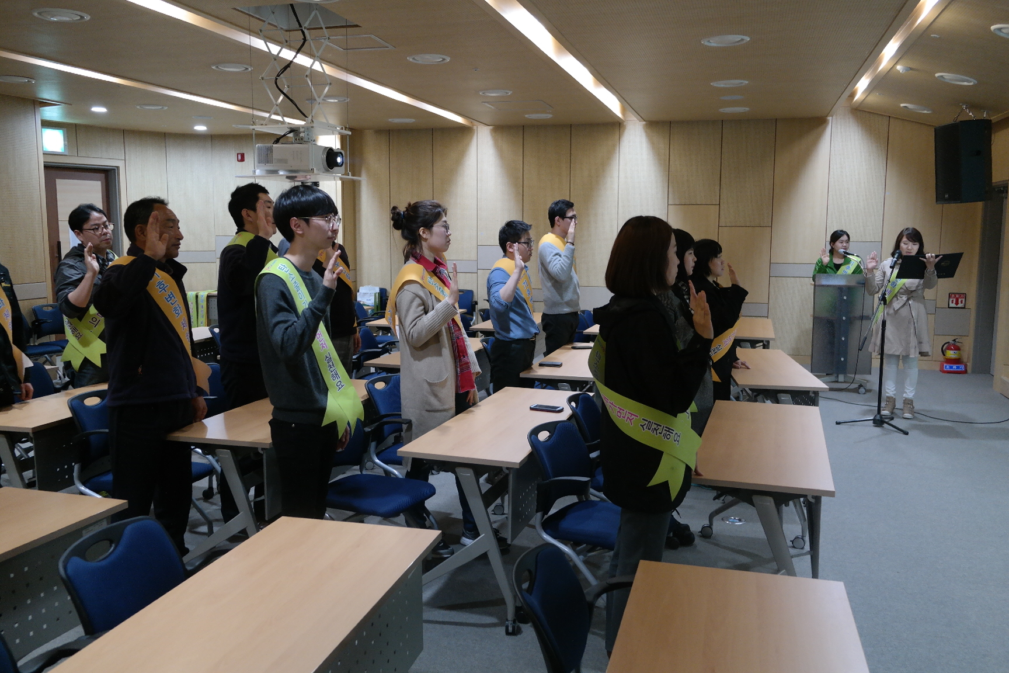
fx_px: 841
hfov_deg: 61.9
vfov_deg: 43.6
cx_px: 504
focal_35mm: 30
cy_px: 336
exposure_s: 1/40
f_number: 3.5
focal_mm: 20
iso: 800
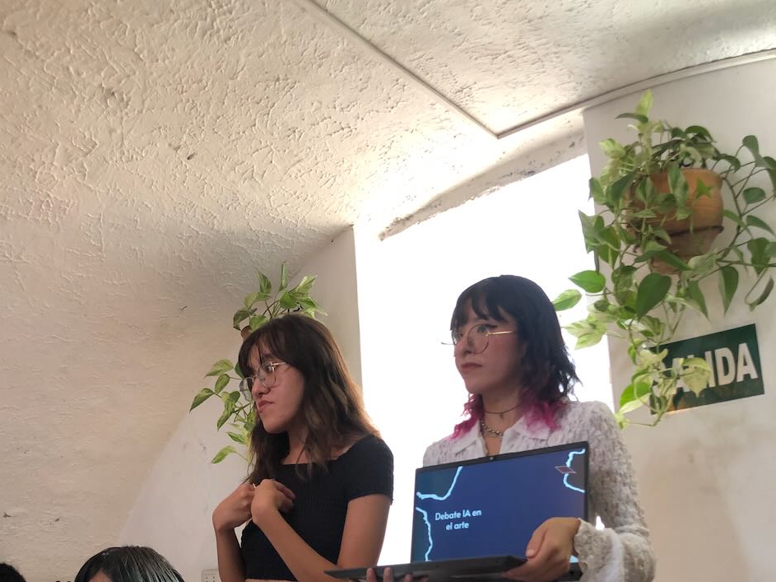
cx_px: 383
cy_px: 490
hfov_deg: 49.0
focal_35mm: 38
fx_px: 852
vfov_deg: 36.1
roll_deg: +3.1
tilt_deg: +8.4
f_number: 1.8
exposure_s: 1/17
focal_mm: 3.99
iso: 40
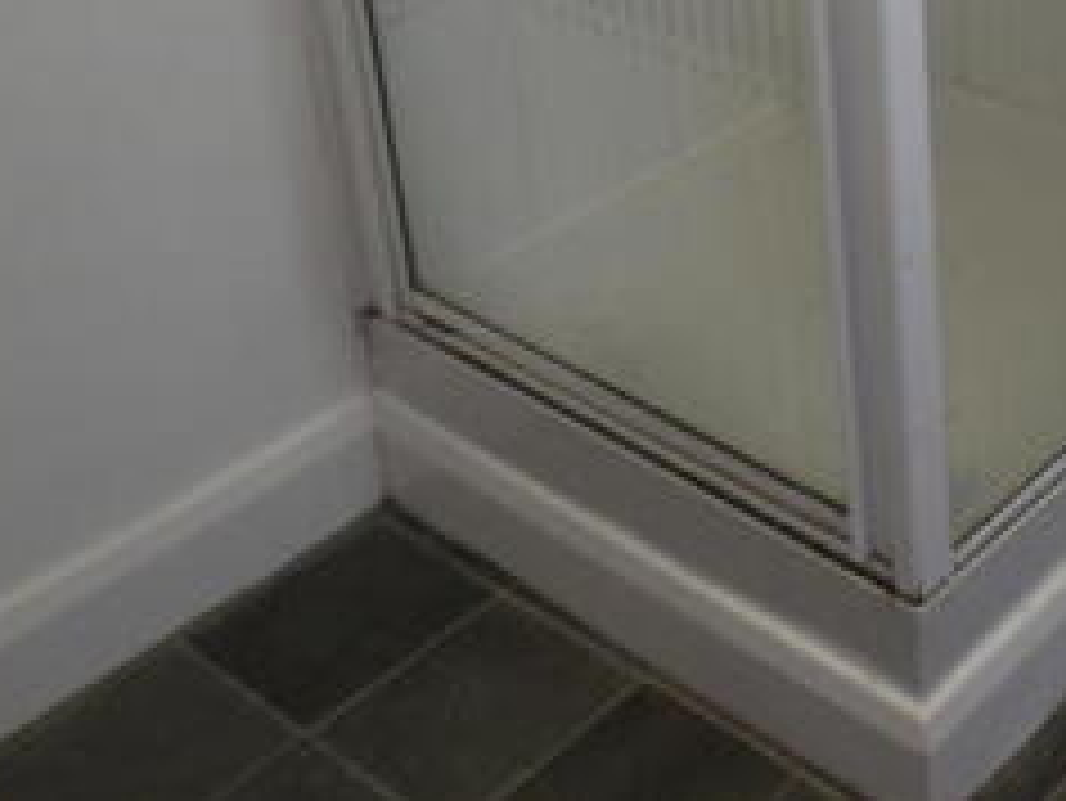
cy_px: -169
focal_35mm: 59
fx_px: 1818
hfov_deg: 28.7
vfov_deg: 22.8
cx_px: 1253
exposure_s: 1/15
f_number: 4.1
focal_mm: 4.3
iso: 160
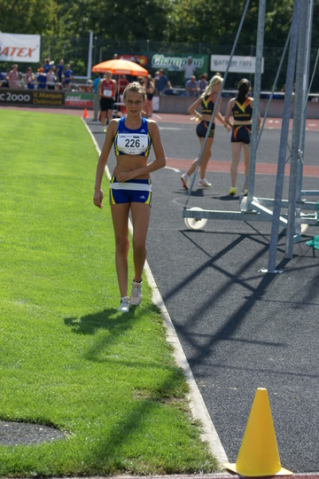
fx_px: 1794
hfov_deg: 10.2
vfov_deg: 15.2
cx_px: 160
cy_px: 240
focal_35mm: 135
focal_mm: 90
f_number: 5.6
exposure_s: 1/320
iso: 100
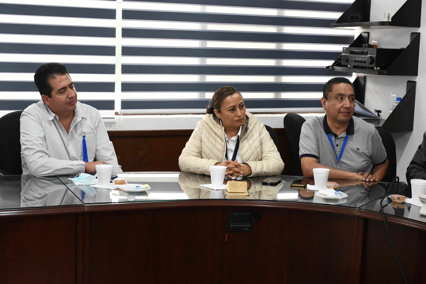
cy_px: 142
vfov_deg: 23.8
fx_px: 674
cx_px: 213
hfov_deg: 35.1
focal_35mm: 57
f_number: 4.2
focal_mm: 38
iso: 1600
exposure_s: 1/100
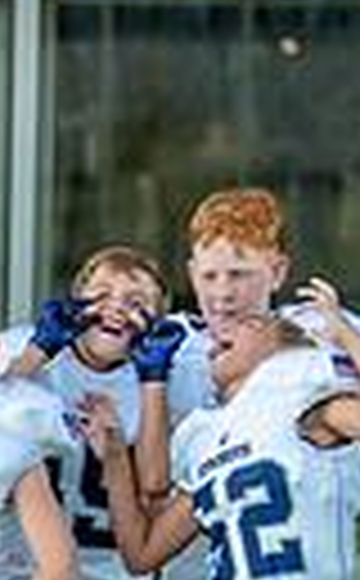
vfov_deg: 7.2
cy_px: 717
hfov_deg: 4.4
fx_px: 4546
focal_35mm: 288
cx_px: -740
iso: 100
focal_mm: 50
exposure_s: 1/1600
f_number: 1.2
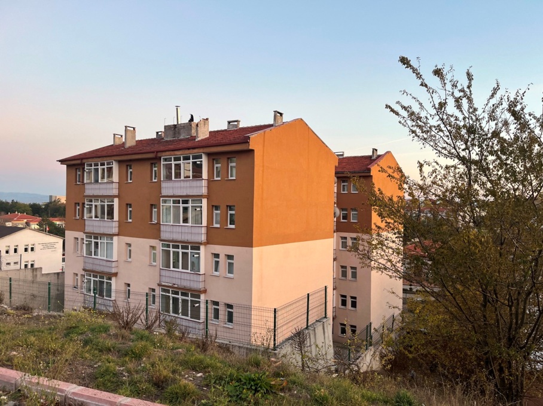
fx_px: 408
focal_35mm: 26
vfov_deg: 53.0
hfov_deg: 67.3
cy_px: 203
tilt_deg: +0.3
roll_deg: -1.4
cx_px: 272
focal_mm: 5.1
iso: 125
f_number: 1.6
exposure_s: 1/120
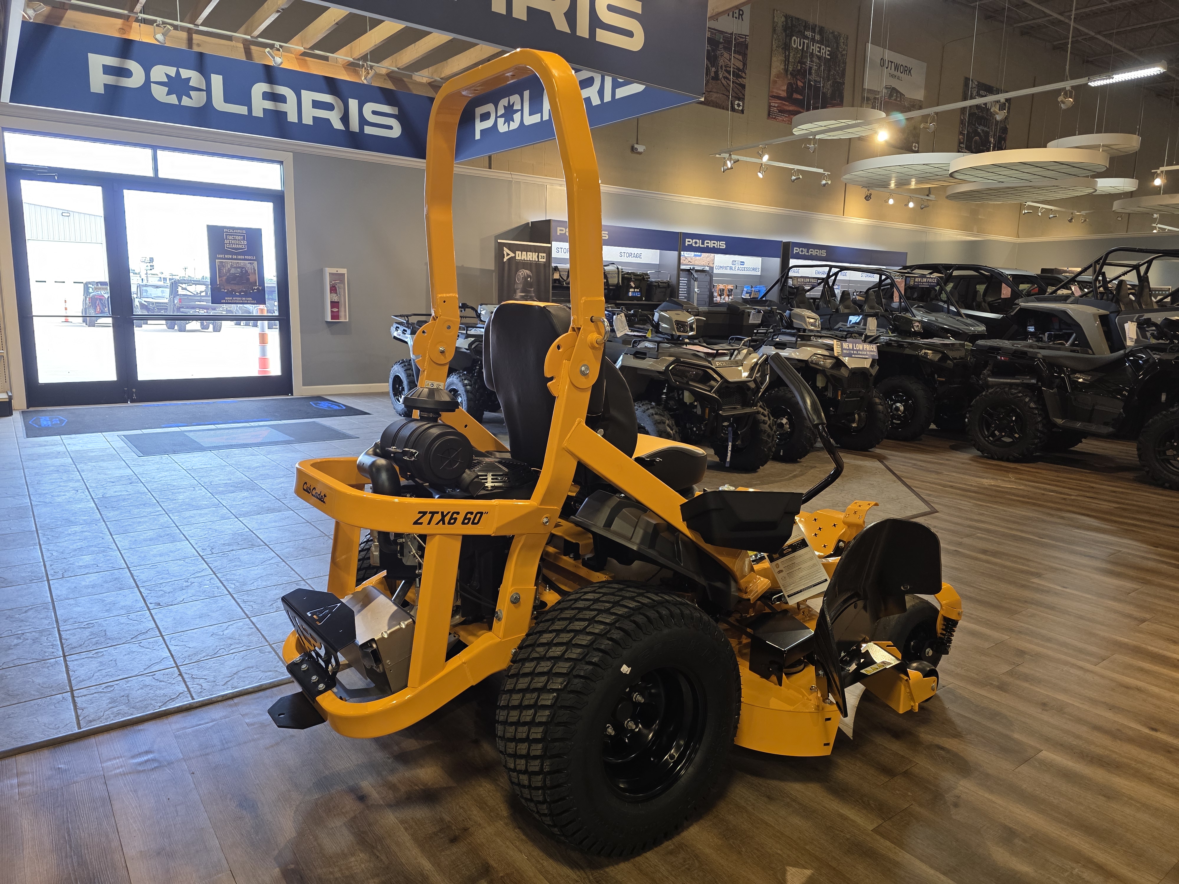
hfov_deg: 73.9
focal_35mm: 23
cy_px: 442
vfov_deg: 58.9
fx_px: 783
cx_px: 590
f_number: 1.7
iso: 200
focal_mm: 6.3
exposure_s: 1/120
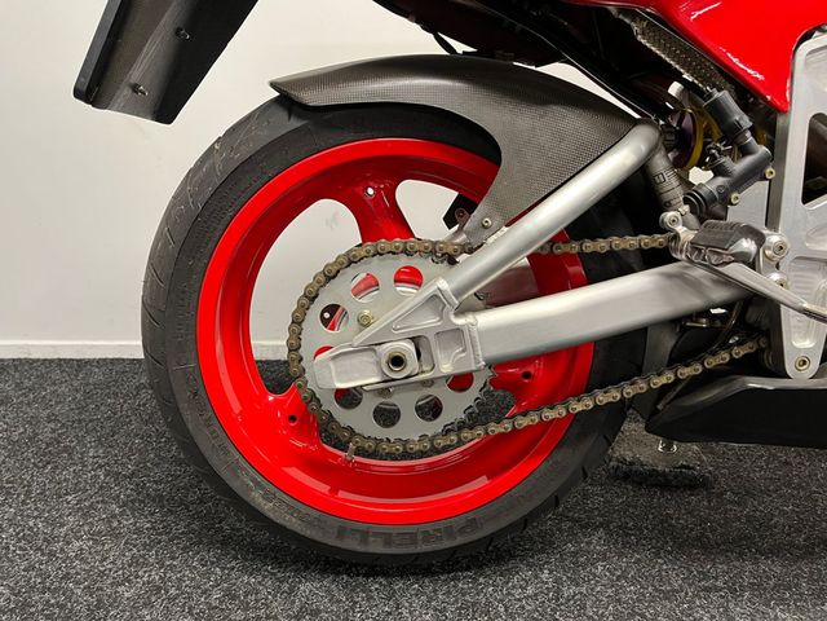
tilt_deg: -16.4
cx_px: 414
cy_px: 310
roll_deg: +0.3
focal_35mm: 26
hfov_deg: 67.3
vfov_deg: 53.1
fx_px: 621
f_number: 1.6
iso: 250
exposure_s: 1/50
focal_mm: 5.1
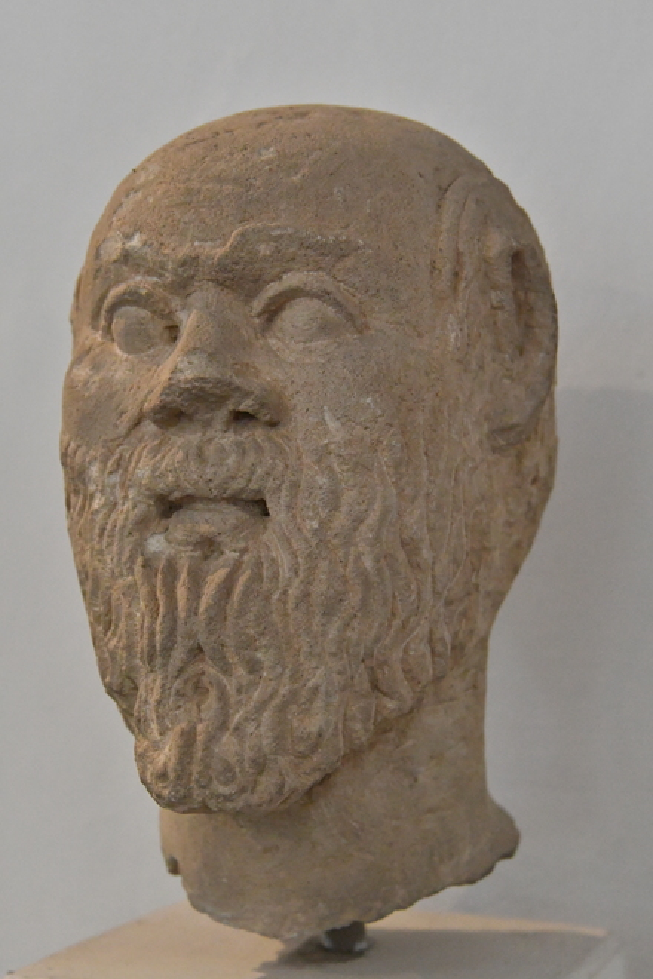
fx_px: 1959
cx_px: 326
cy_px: 490
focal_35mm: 72
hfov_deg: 18.9
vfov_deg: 28.1
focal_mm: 48
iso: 8000
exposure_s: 1/125
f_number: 4.5
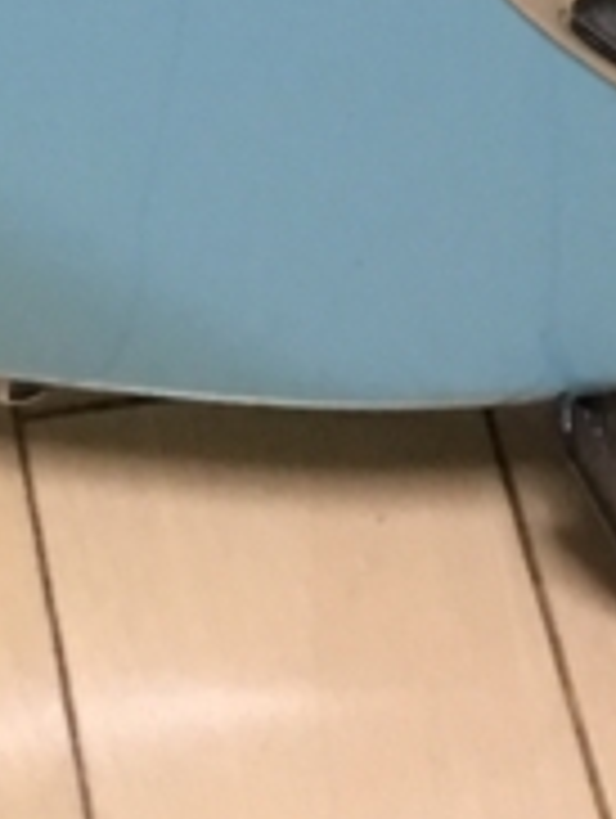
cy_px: -1246
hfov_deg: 9.0
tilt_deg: -34.2
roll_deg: +2.4
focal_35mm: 163
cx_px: -148
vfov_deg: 10.3
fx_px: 3858
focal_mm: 4.15
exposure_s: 1/8
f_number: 2.2
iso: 100
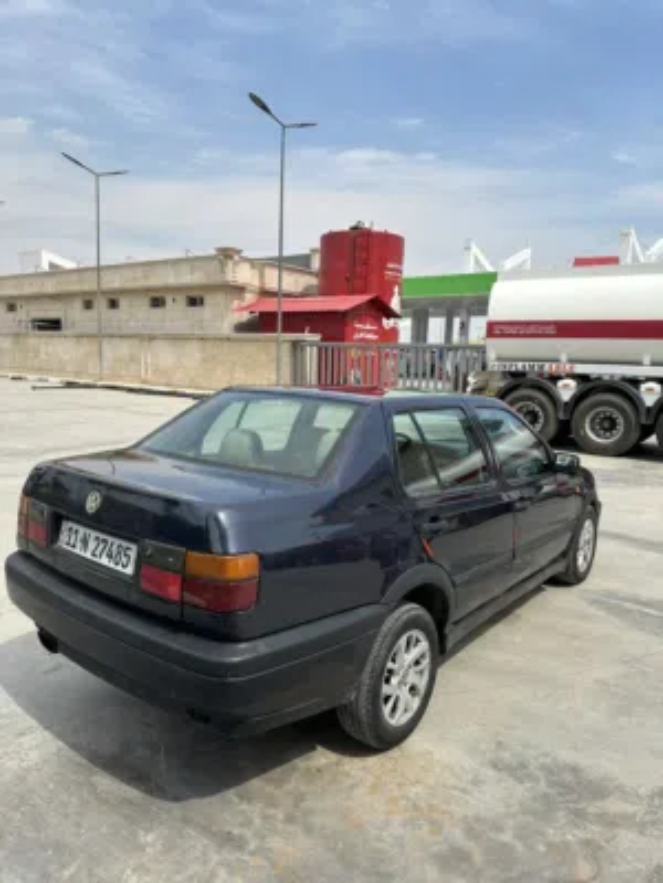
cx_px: 332
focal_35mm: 24
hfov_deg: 56.8
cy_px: 442
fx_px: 613
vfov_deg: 71.6
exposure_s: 1/4545
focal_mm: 6.86
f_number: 1.78
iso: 80
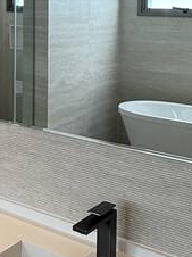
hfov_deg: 18.2
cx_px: -133
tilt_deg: -1.5
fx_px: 496
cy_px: 20
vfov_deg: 27.8
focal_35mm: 67
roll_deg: -1.4
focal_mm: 2.22
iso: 50
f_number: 2.2
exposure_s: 1/241
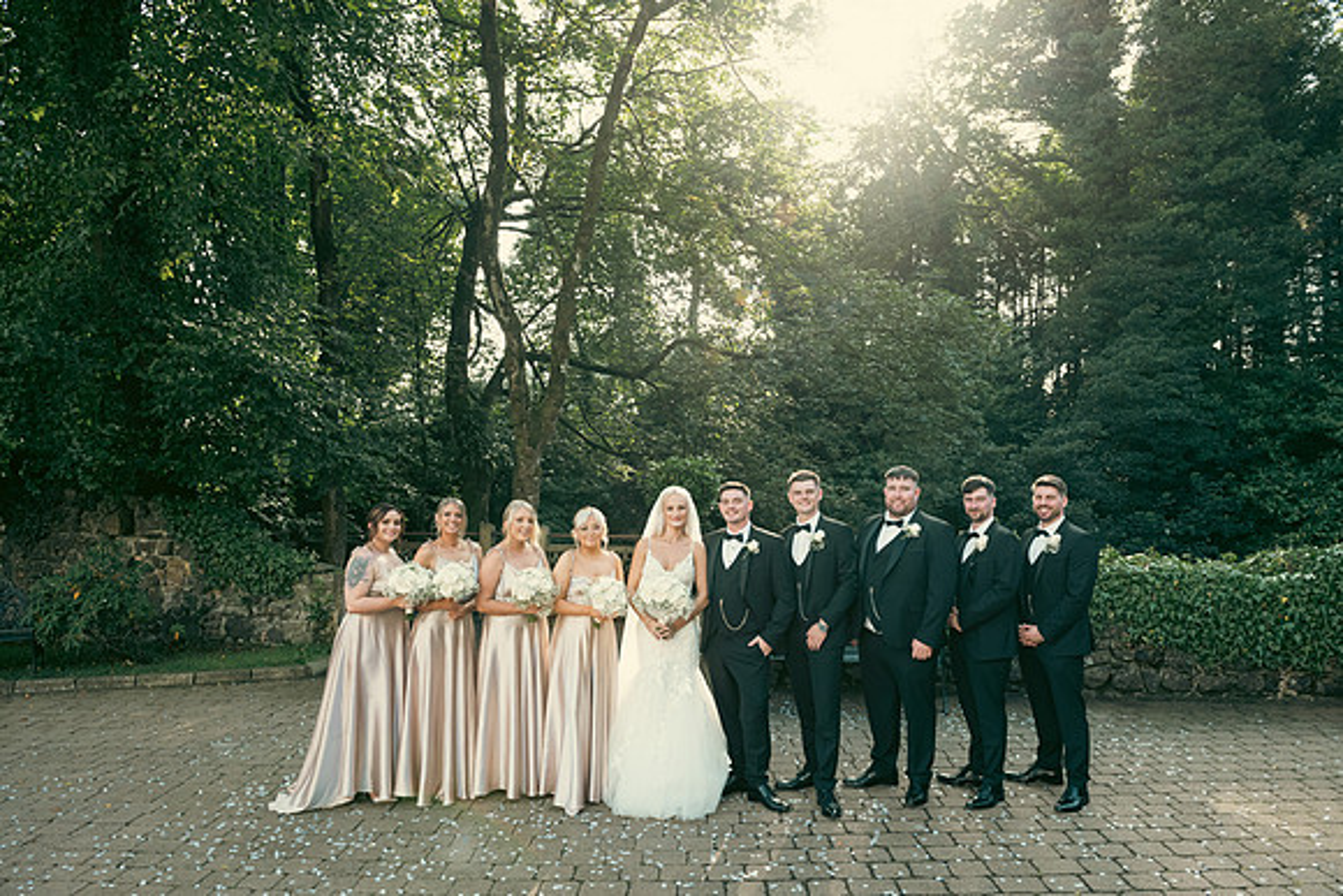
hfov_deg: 73.7
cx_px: 672
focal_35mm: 24
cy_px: 448
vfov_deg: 53.2
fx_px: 896
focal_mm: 24
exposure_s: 1/160
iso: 320
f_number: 6.3
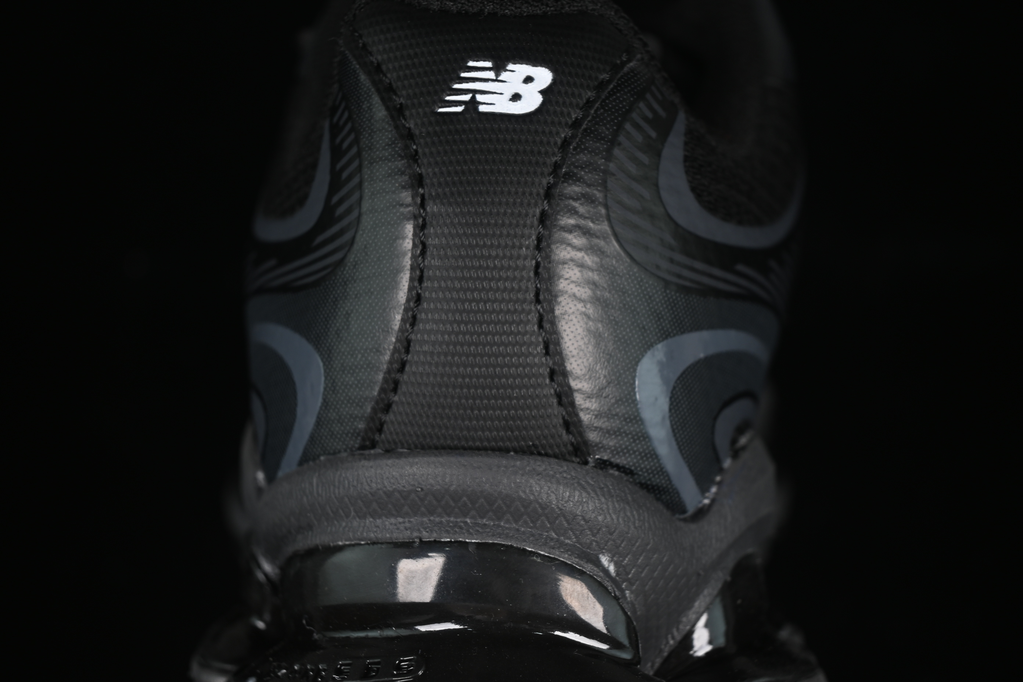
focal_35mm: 75
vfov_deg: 18.2
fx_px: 2131
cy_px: 341
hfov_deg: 27.0
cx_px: 512
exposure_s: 1/40
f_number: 6.3
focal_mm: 50
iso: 160
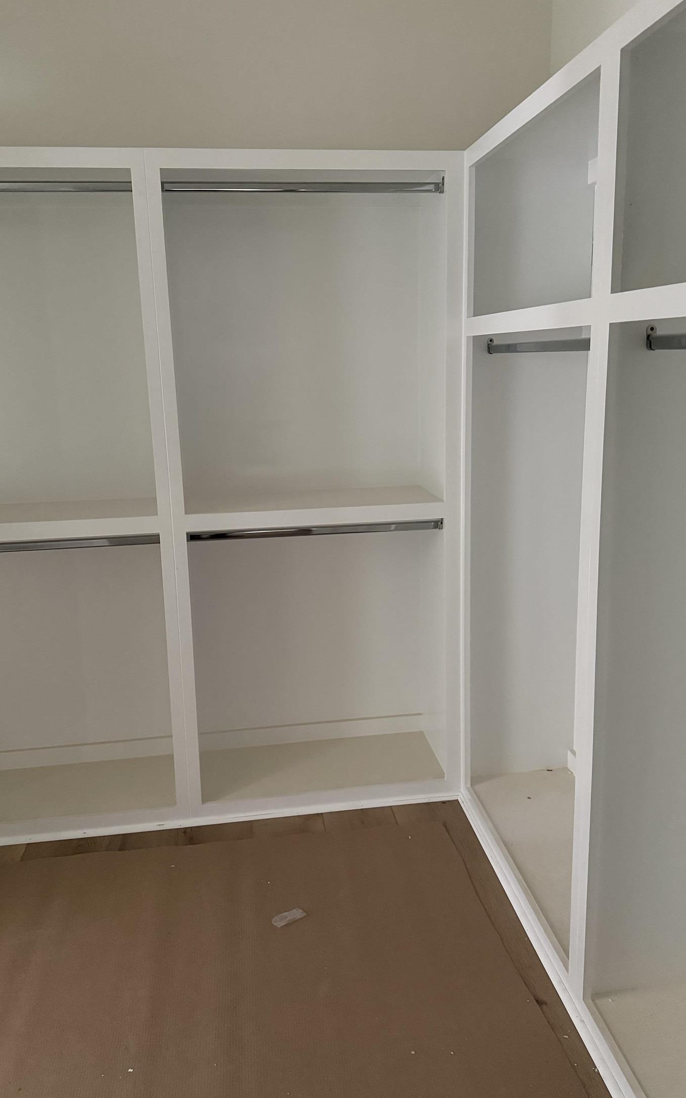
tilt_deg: -11.0
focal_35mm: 27
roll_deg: +1.1
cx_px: 356
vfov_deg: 68.3
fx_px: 808
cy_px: 521
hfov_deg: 46.0
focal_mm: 6.76
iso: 1000
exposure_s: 1/40
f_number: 1.78
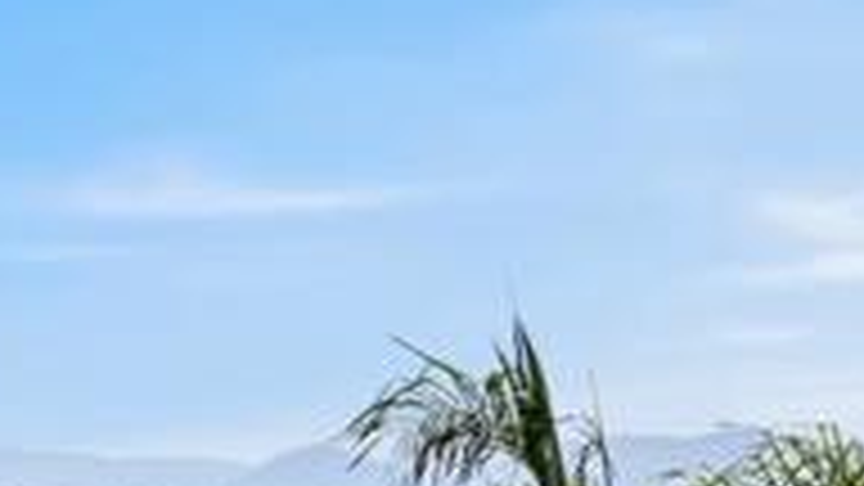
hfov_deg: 11.2
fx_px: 3849
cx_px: -1058
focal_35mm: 168
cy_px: 502
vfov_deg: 7.2
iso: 500
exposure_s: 1/500
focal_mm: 30
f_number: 11
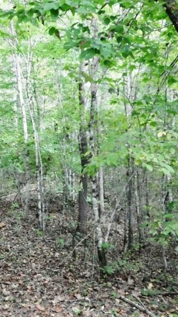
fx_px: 445
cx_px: 17
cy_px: 160
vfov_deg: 39.2
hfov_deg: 22.1
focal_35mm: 53
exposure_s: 1/60
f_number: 3.2
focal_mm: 6.57
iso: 800
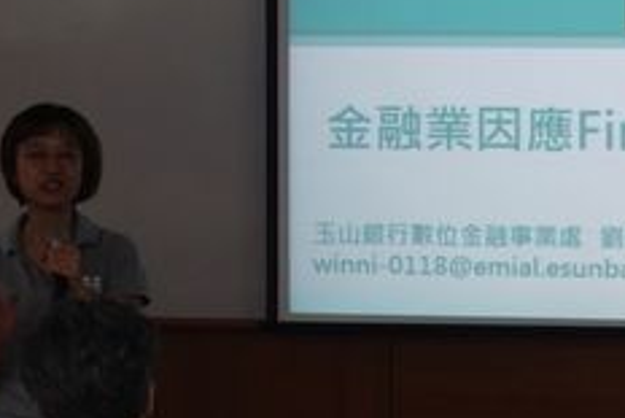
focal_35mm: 211
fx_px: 3665
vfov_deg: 6.5
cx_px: 528
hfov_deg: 9.7
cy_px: -61
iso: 500
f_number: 2.8
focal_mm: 25.7
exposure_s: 1/80
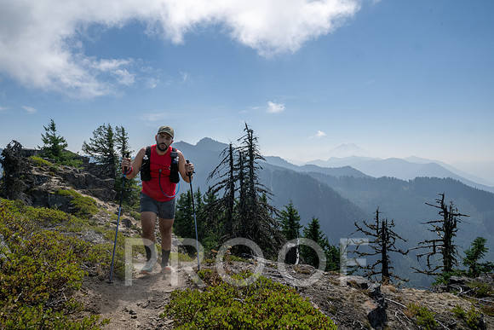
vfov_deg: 53.2
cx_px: 247
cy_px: 165
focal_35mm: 24
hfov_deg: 73.7
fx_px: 329
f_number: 22
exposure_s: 1/250
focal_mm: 24
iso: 400
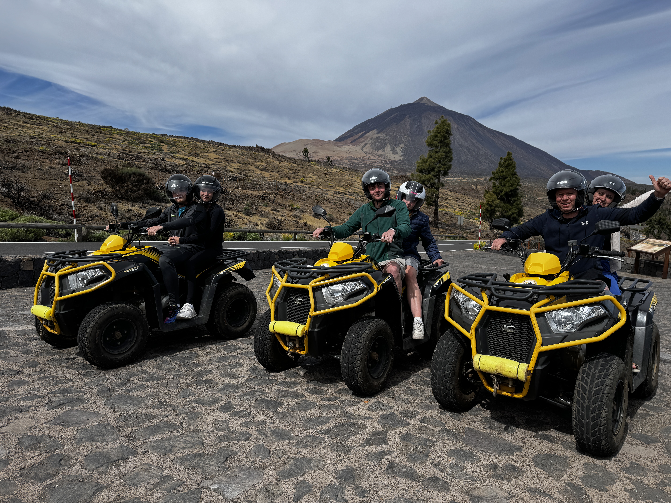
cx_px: 336
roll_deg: -0.3
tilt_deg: -9.0
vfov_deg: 56.8
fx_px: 465
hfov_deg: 71.6
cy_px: 252
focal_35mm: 24
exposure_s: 1/4950
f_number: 1.78
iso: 80
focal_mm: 6.76
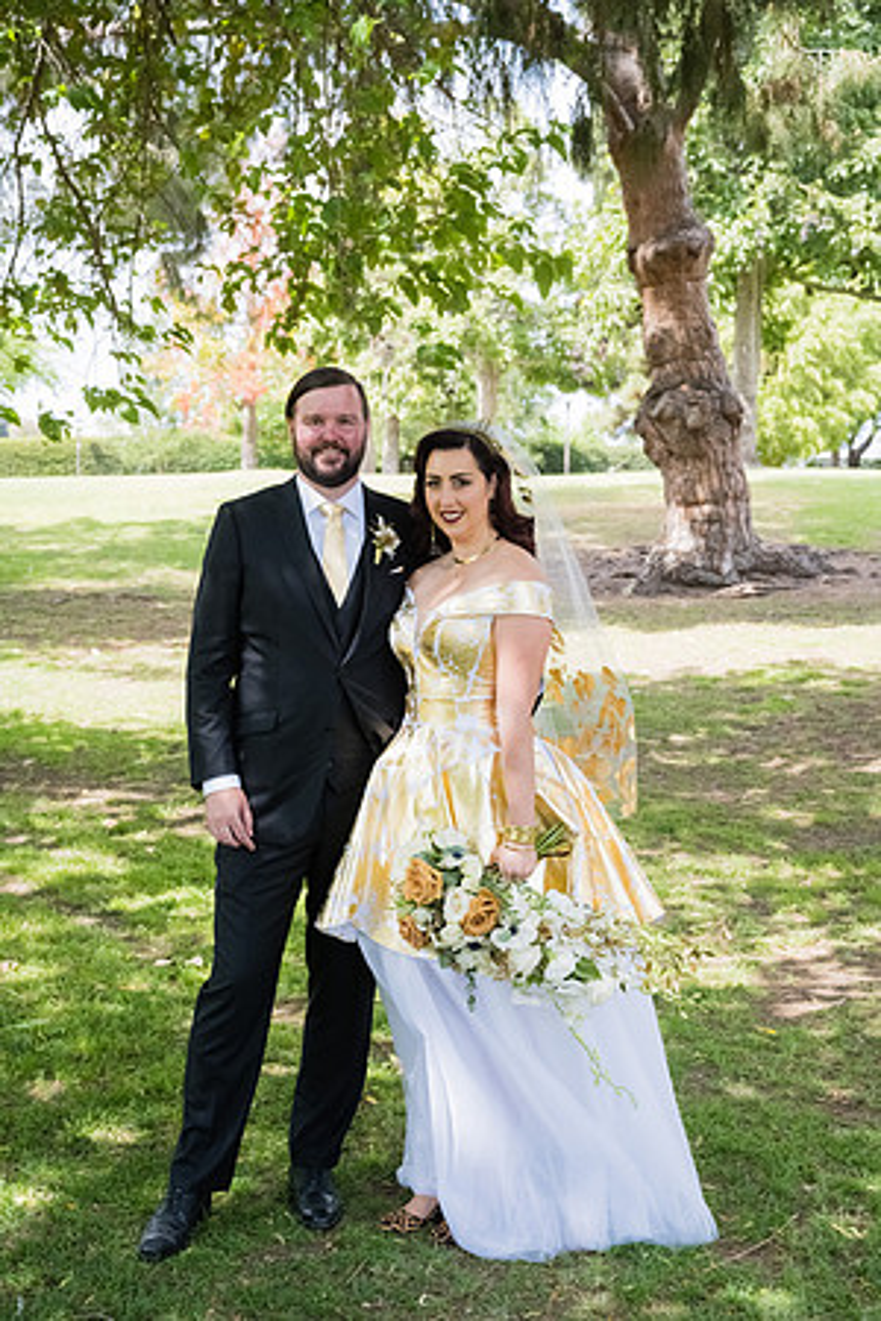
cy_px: 660
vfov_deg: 38.9
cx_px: 440
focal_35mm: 51
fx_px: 1872
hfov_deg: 26.5
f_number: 5.6
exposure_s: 1/2000
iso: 1250
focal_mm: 51
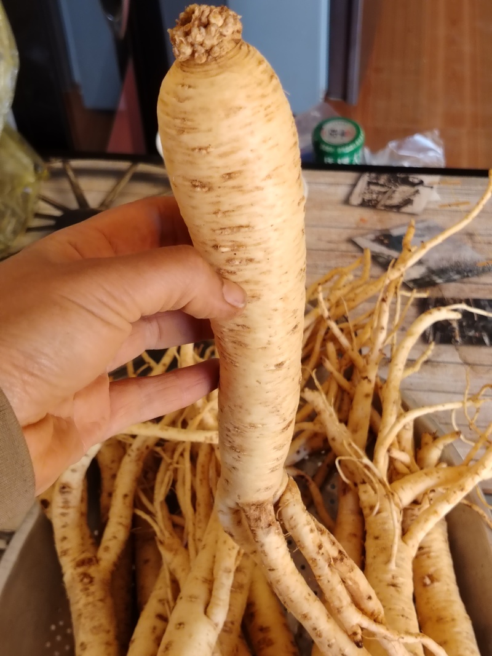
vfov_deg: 38.2
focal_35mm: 50
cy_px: 328
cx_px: 246
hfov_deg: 29.1
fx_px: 948
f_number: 1.75
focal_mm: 5.25
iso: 791
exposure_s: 1/33.3
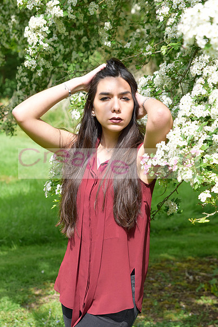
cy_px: 164
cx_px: 109
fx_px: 817
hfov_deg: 15.2
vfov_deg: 22.6
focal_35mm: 90
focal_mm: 60
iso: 200
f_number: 6.3
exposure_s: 1/640
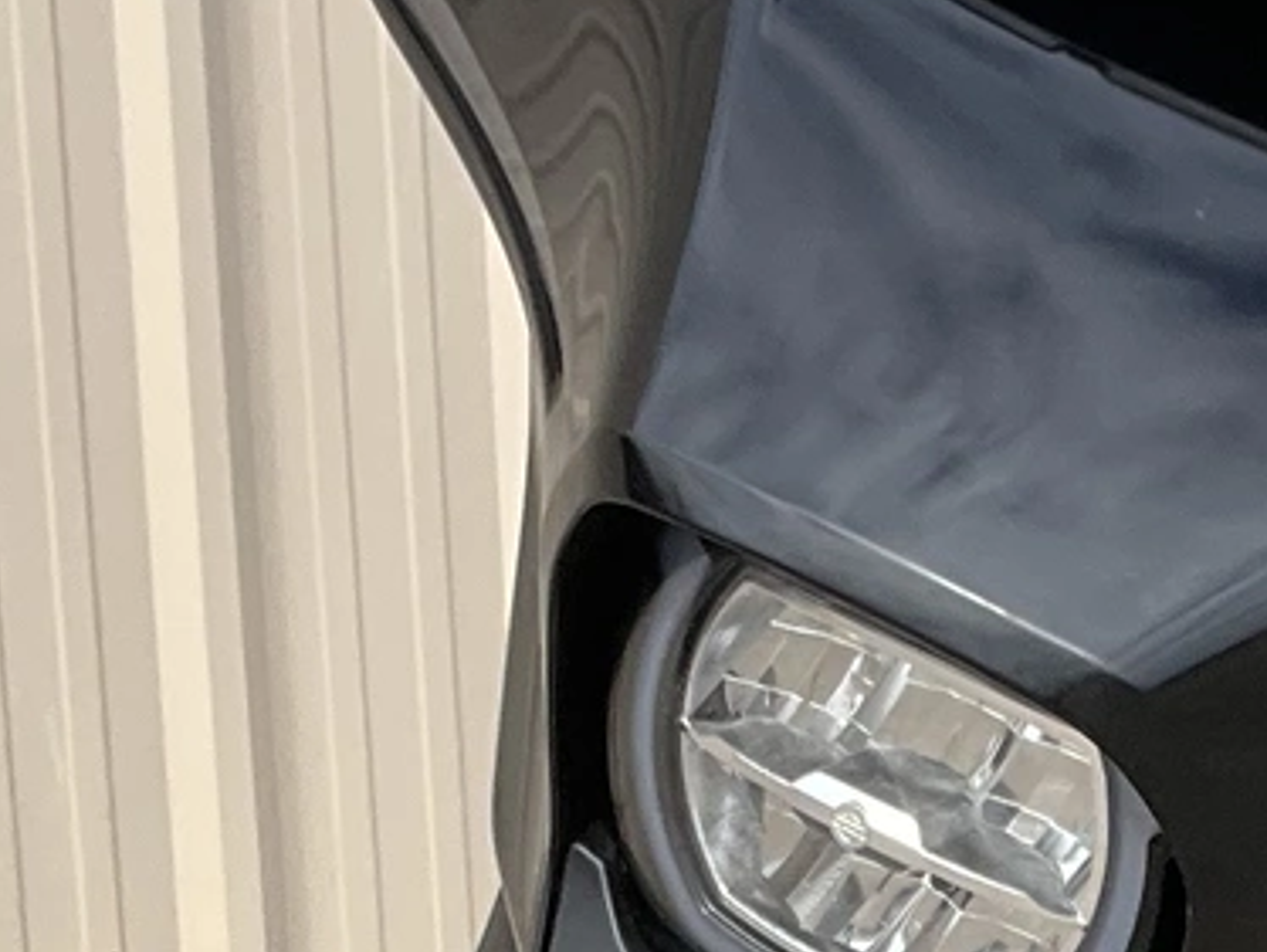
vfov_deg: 9.3
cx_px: 1409
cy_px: 1545
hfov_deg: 12.5
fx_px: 5677
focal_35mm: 155
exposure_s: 1/1342
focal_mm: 3
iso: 25
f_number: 1.8
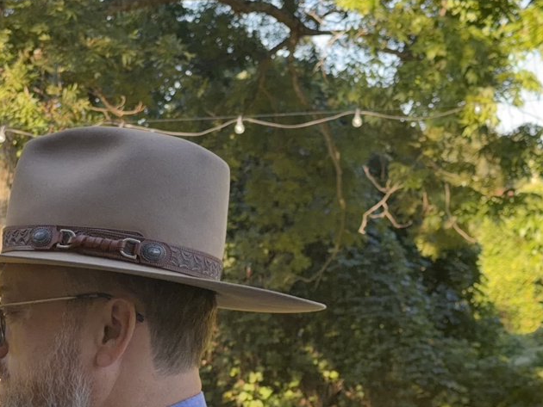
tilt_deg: -0.5
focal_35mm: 78
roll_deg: +0.5
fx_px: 1224
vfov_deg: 18.9
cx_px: 103
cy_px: 256
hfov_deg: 24.6
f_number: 1.78
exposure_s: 1/386
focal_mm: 6.76
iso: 80
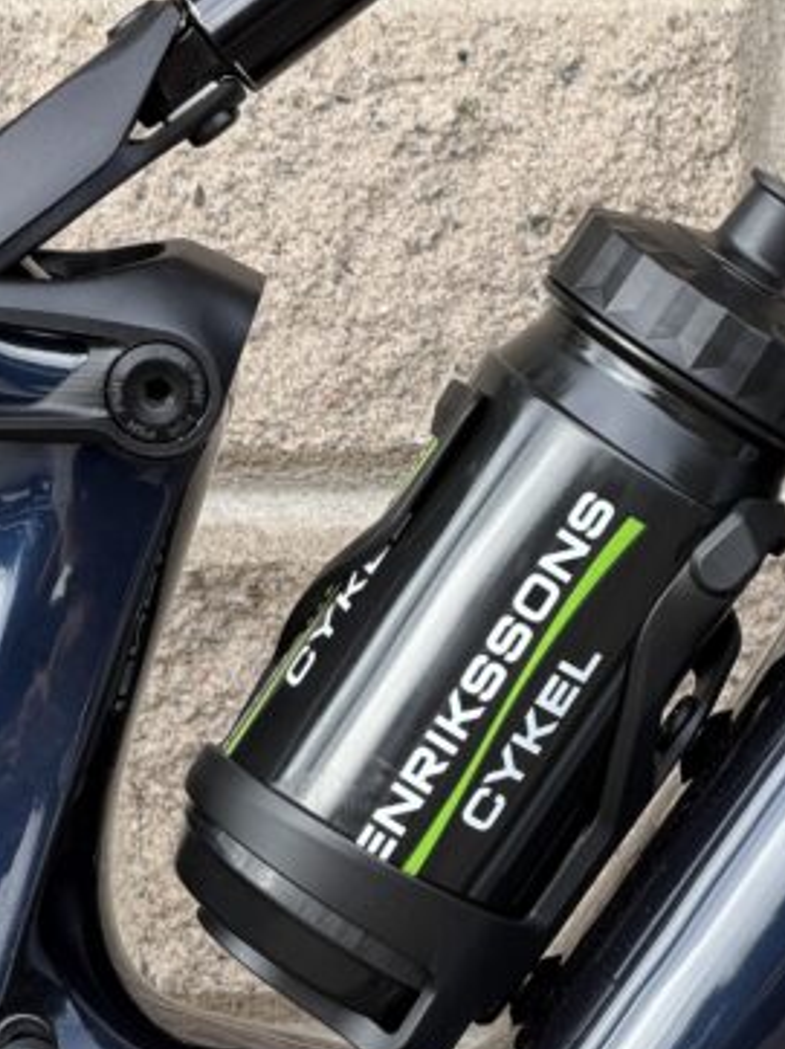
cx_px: 495
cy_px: 159
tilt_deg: -4.4
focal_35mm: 221
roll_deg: -0.9
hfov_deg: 6.7
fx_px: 6690
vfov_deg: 8.9
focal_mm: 16.89
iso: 40
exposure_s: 1/134
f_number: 2.8
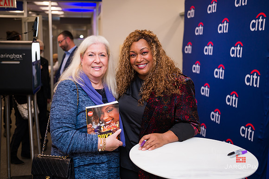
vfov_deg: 33.4
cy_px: 90
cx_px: 134
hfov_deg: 48.5
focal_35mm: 40
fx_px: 299
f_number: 3.2
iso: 400
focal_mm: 40
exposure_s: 1/200
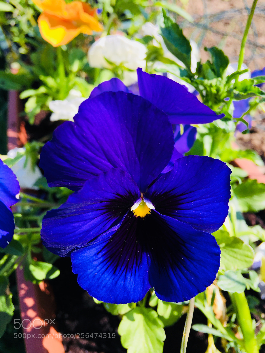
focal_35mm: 29
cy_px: 176
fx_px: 296
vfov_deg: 61.7
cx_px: 132
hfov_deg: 48.2
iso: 25
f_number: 2.2
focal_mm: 4.15
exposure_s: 1/718
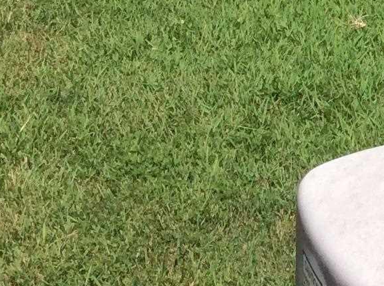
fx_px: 1595
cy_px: -337
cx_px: 505
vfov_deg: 9.4
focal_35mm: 144
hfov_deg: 13.2
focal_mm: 3.3
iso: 32
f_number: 2.4
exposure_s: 1/2119
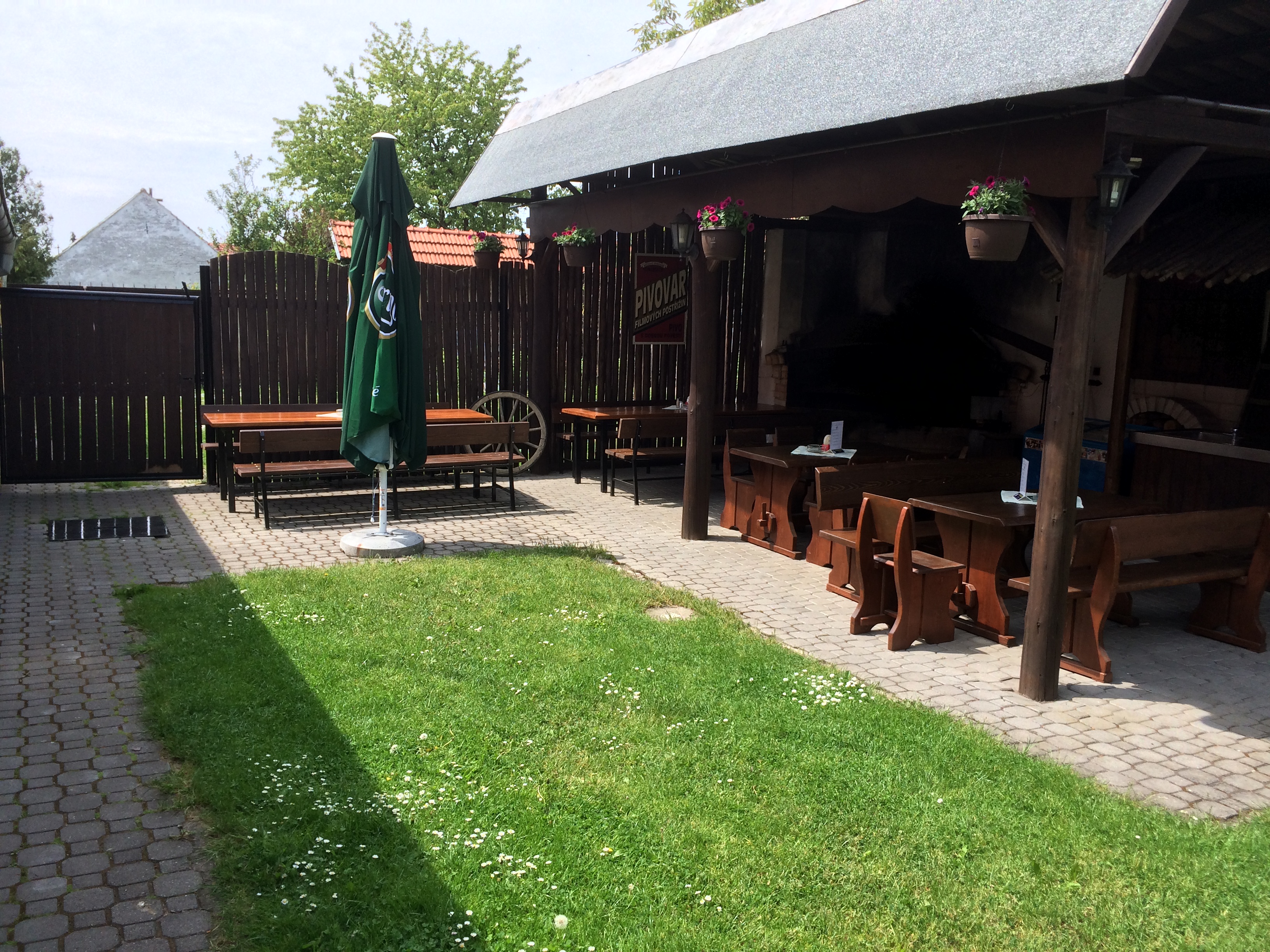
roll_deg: -1.5
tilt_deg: -9.8
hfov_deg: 61.7
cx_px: 635
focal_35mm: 29
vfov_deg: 48.2
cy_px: 476
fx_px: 1064
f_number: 2.2
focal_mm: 4.15
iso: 32
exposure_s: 1/912
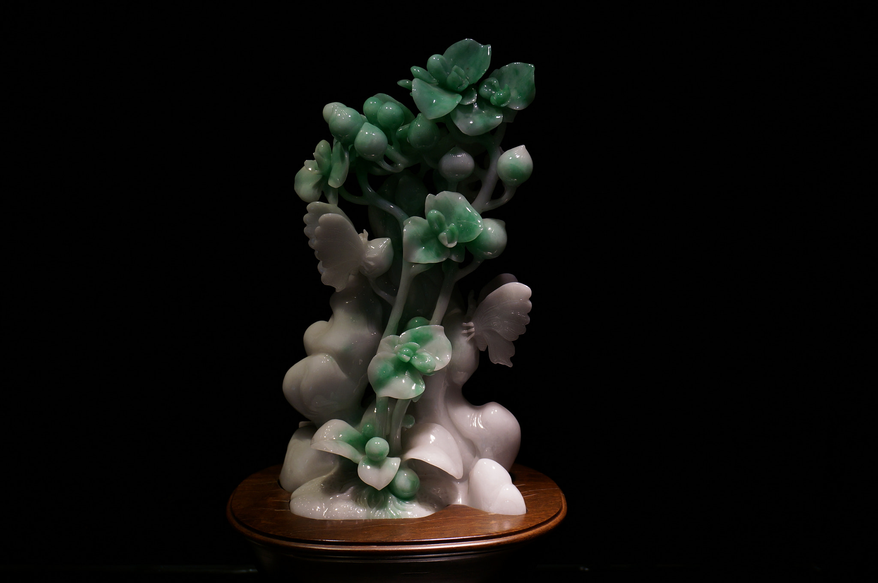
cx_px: 439
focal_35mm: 45
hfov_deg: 43.6
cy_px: 292
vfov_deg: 29.8
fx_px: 1096
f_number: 5
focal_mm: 30
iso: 250
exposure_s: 1/160
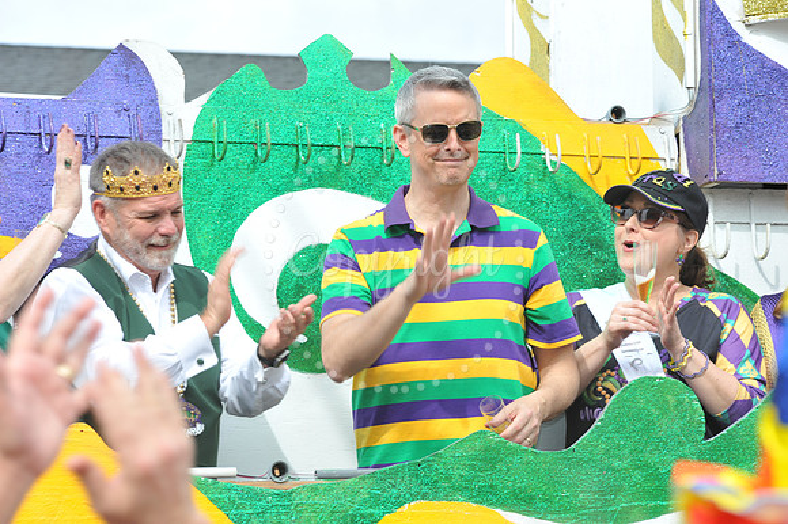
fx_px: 3391
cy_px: 262
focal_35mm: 155
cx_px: 394
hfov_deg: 13.3
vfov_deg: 8.8
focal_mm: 155
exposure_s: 1/100
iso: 200
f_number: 13
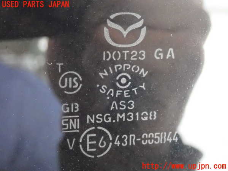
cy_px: 86
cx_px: 114
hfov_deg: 29.8
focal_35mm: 65
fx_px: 428
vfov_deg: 22.6
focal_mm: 11.78
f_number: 3.8
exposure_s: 1/60
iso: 5000
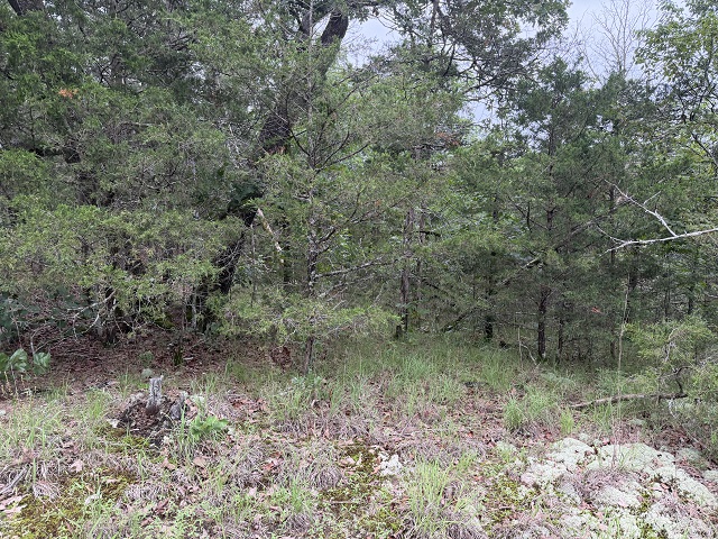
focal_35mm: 24
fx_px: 498
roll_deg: +2.3
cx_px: 359
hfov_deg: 71.6
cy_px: 270
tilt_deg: -1.4
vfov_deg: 56.8
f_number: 1.78
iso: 160
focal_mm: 6.76
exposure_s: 1/121
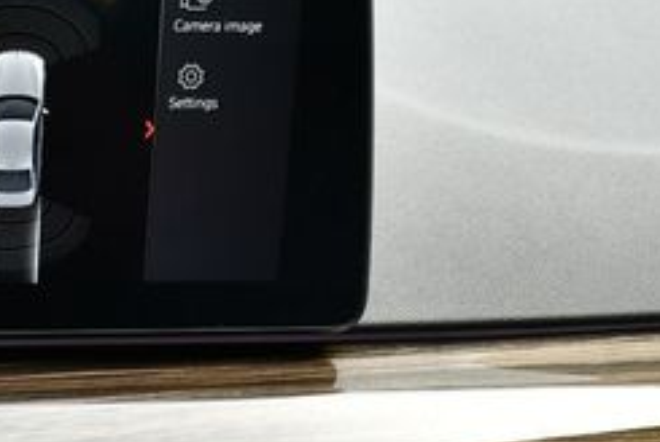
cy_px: 383
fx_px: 1725
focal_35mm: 94
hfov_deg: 20.0
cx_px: -186
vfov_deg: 14.5
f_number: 4
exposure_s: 1/250
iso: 400
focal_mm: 18
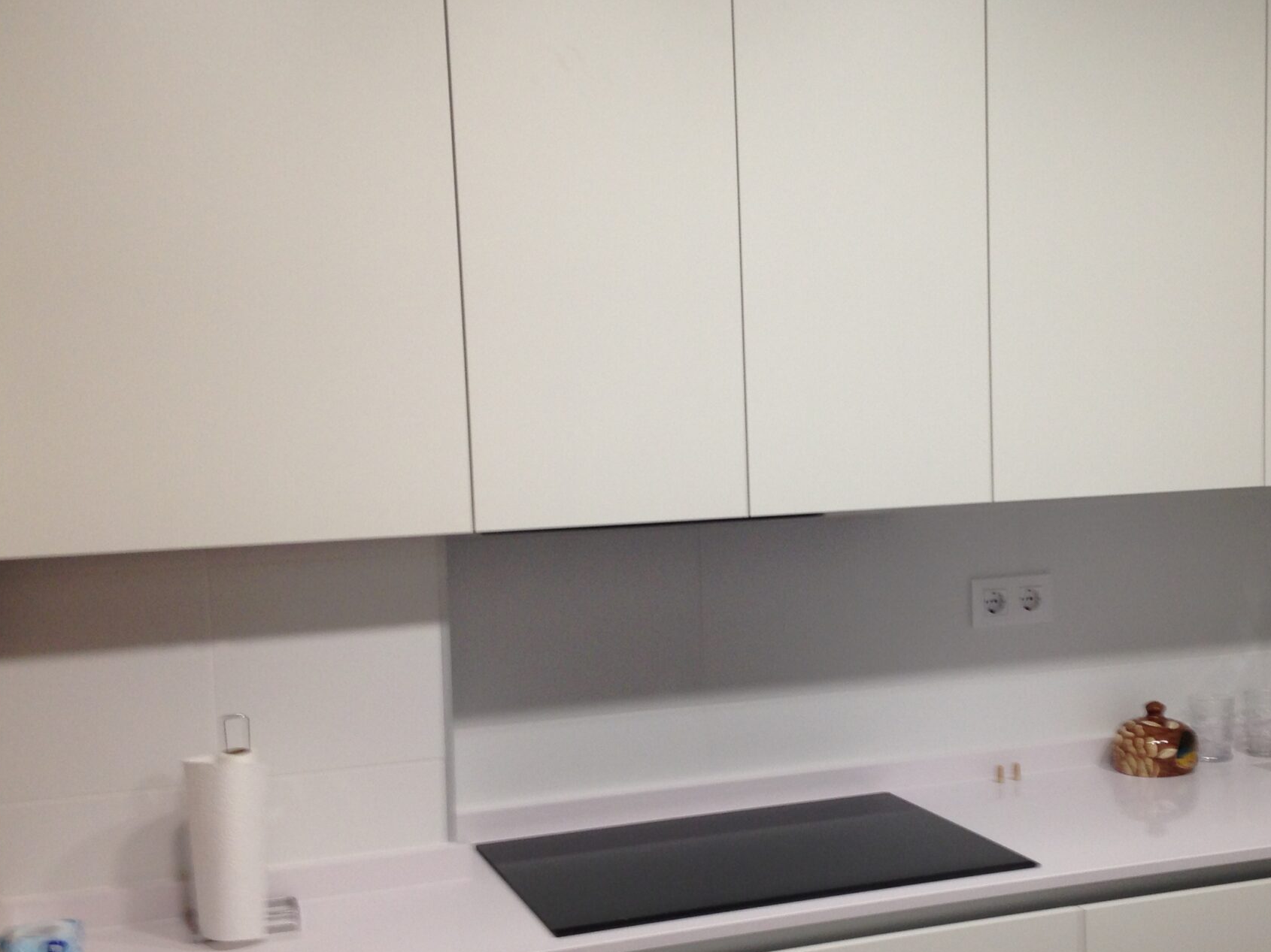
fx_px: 1836
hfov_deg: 37.9
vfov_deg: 29.1
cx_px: 807
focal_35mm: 50
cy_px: 552
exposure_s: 1/24
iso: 50
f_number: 2.4
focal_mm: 4.12
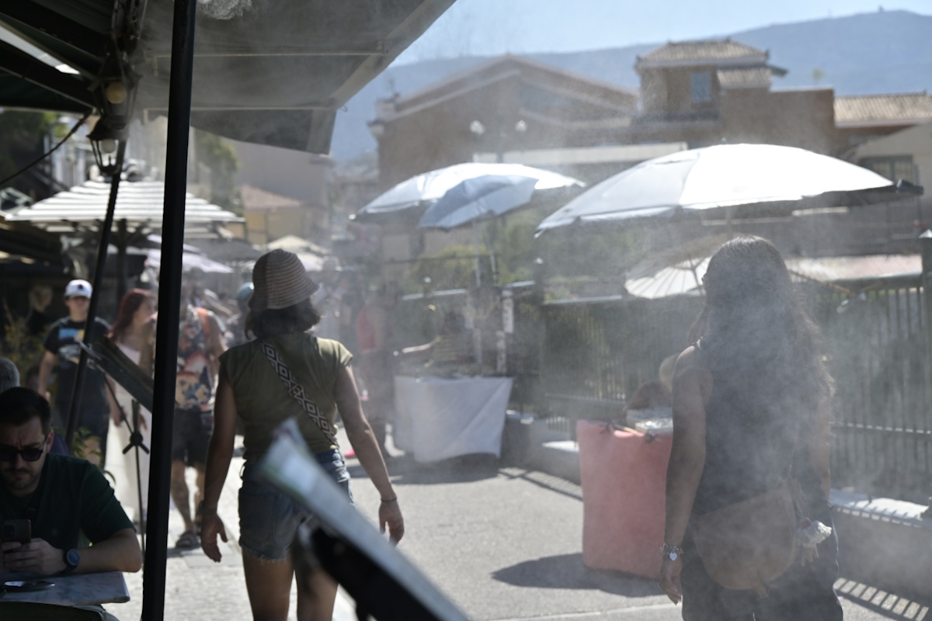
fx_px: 2511
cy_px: 310
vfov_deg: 14.1
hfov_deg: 21.0
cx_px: 466
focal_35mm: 97
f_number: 8
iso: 320
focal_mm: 97
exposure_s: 1/1000
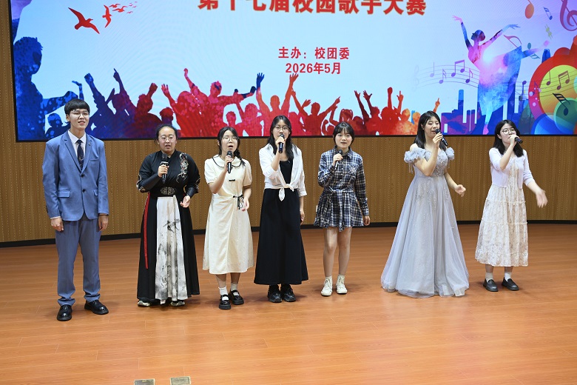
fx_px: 641
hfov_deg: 48.5
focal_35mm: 40
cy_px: 192
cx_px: 288
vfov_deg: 33.4
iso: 180
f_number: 4
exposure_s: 1/40
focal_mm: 40
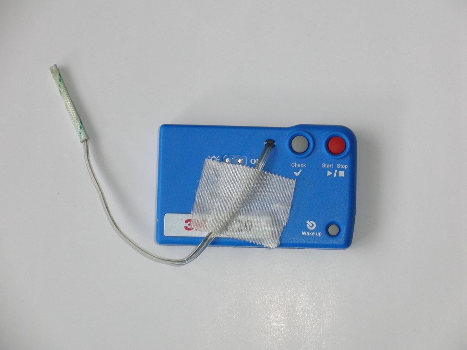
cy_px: 175
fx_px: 1309
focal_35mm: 97
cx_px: 234
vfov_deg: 15.2
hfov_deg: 20.2
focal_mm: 16.87
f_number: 4.2
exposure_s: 1/60
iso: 200
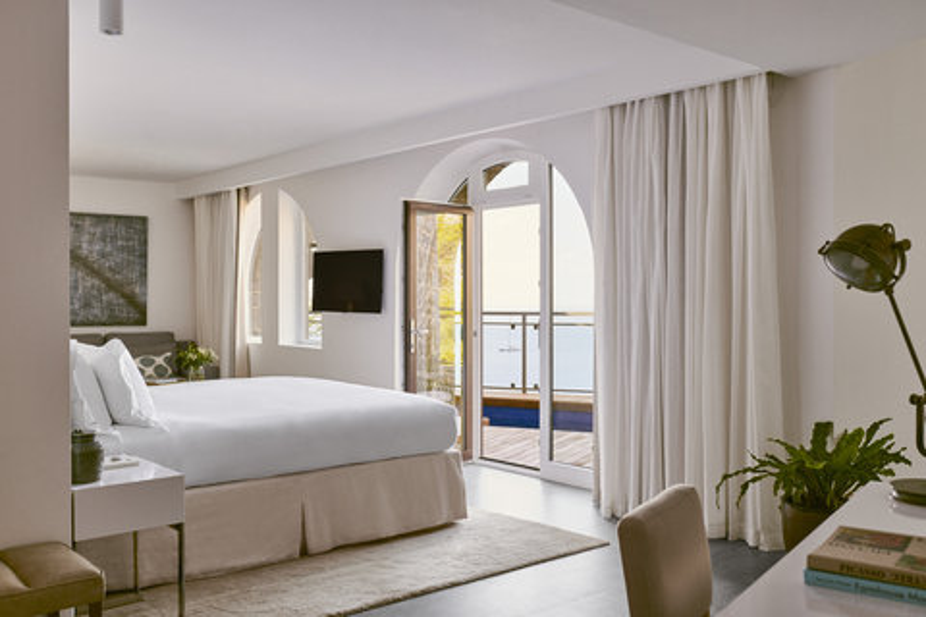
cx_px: 463
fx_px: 900
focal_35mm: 35
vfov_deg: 37.9
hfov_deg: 54.4
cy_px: 308
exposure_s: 1/10
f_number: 5.6
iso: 100
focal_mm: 35
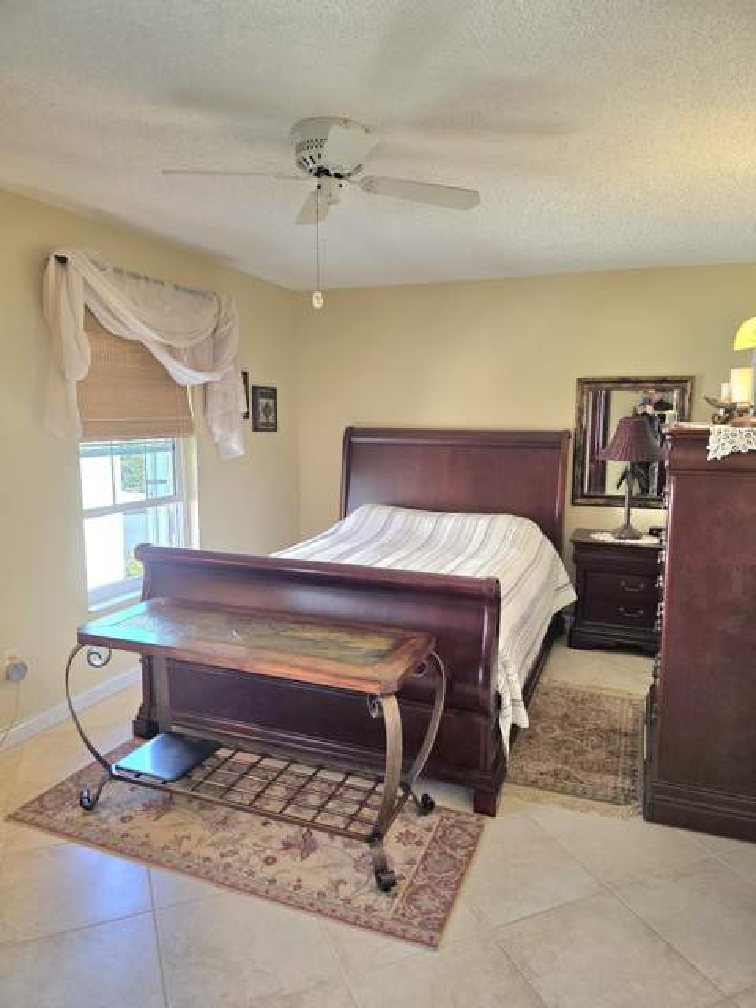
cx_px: 378
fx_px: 670
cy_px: 504
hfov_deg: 58.9
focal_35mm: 23
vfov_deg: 73.9
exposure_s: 1/120
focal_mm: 6.3
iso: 125
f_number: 1.7
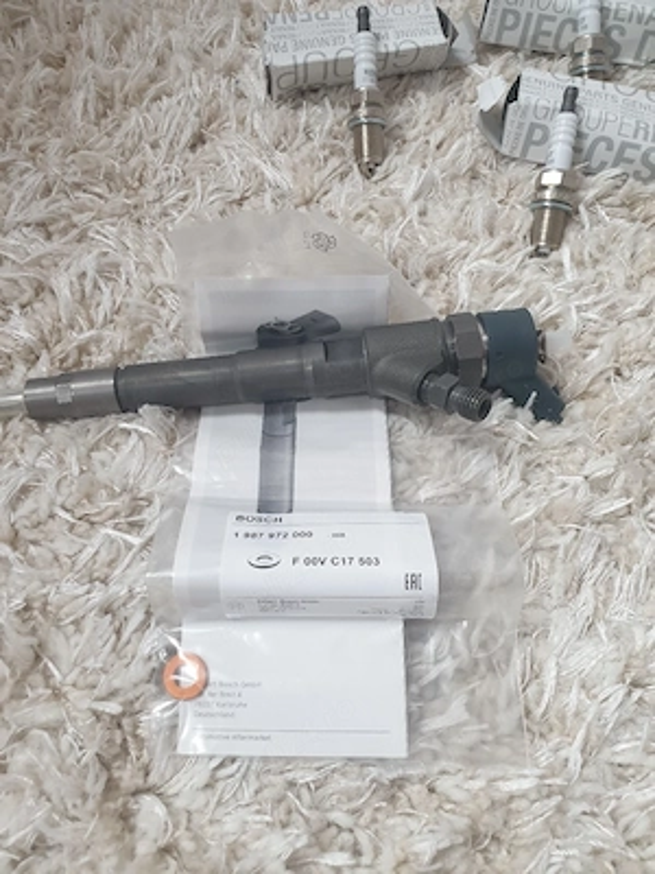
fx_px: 656
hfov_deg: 53.1
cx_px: 328
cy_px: 437
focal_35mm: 26
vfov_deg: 67.3
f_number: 2.4
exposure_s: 1/50
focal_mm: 4.3
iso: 125
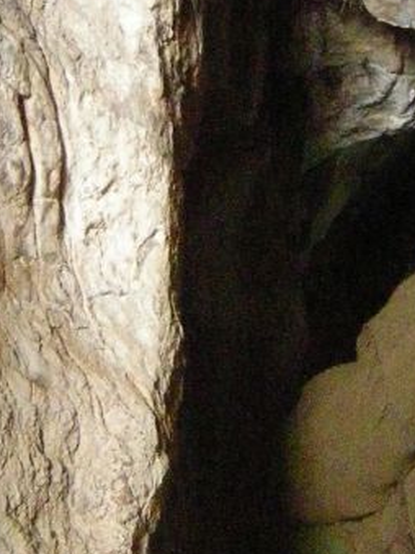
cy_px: 180
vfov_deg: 15.9
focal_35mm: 124
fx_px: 1983
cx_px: 386
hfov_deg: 11.9
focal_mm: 4.7
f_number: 2.8
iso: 800
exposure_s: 1/2.1
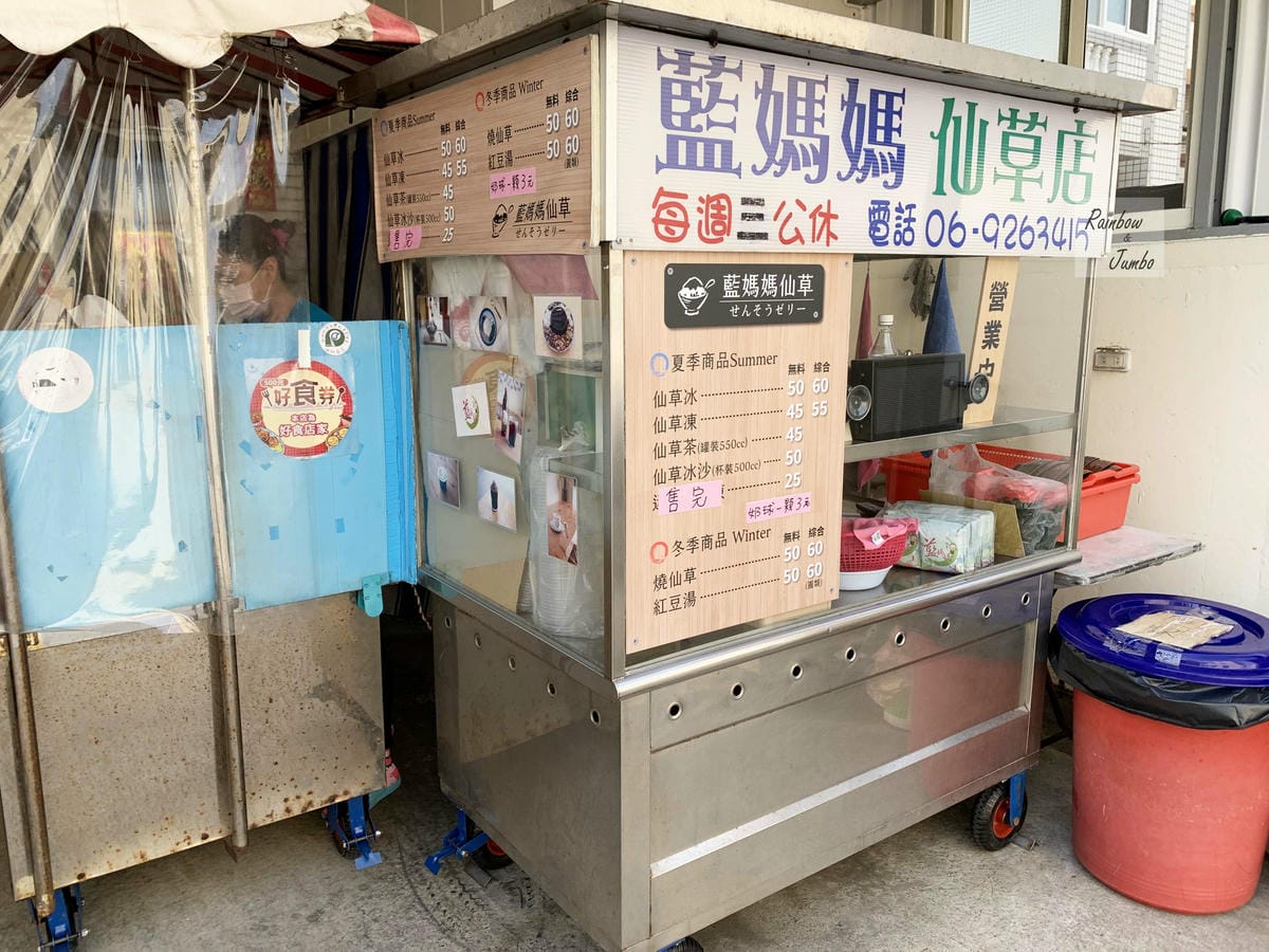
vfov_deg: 53.1
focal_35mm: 26
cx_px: 634
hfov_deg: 67.3
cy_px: 476
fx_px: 953
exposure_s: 1/558
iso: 25
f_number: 1.8
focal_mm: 4.25
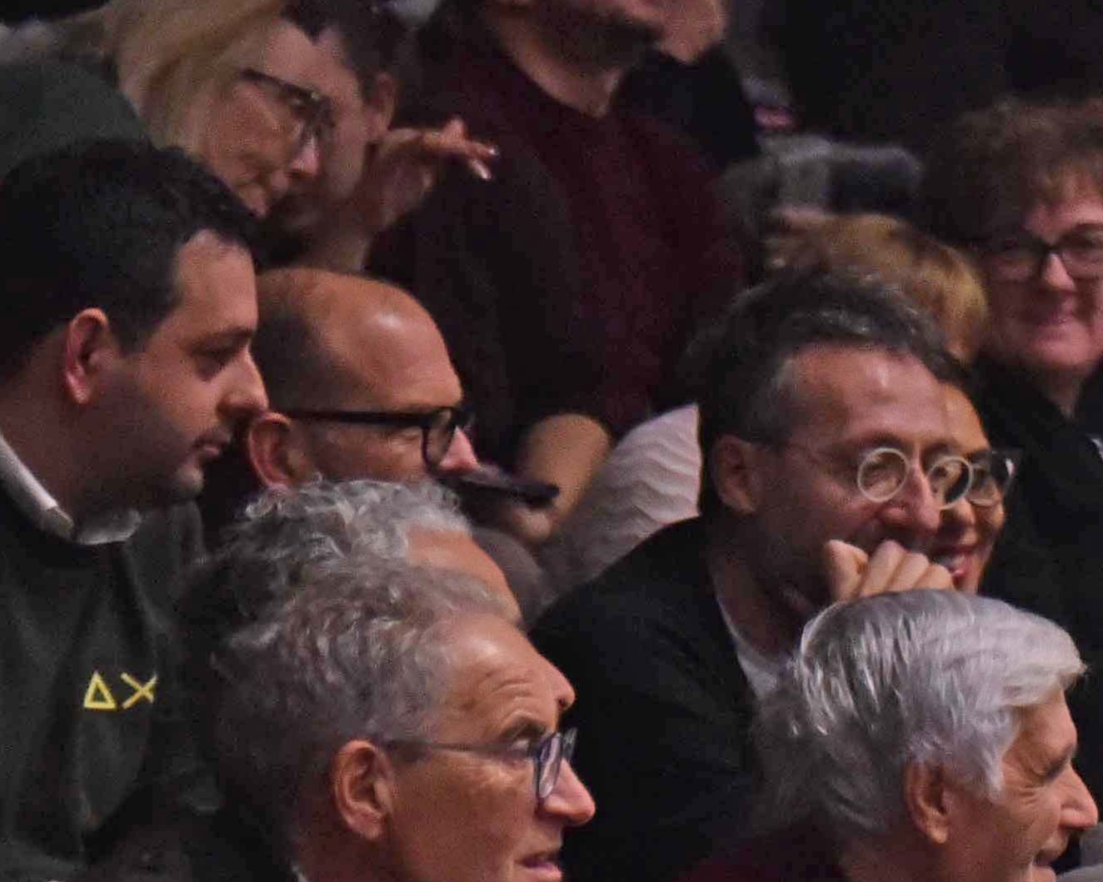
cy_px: 658
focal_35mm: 512
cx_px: 2005
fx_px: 16713
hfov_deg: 3.8
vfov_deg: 3.0
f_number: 4
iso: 4000
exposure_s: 1/320
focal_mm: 120
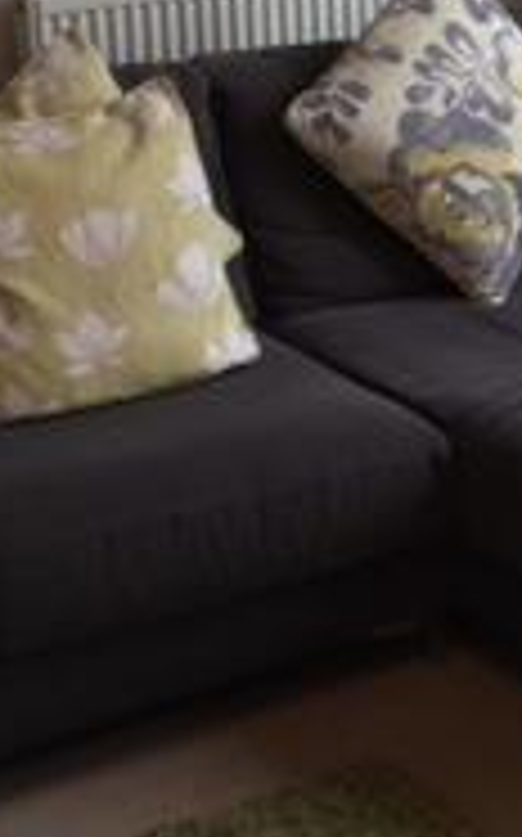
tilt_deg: -16.0
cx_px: 662
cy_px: 189
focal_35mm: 106
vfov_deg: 19.5
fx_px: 2417
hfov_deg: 12.0
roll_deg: -0.5
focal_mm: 4.15
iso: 40
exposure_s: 1/33
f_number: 2.2
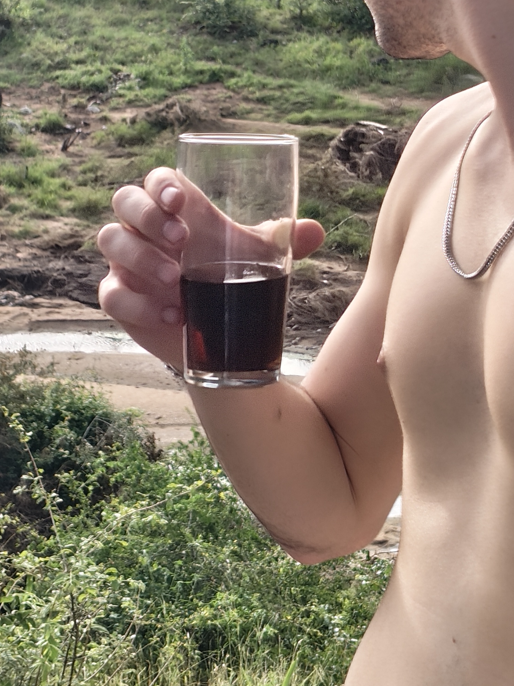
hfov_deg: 14.5
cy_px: 113
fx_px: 2019
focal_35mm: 102
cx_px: 293
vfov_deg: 19.0
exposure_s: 1/376
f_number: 1.88
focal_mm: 5.56
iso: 50
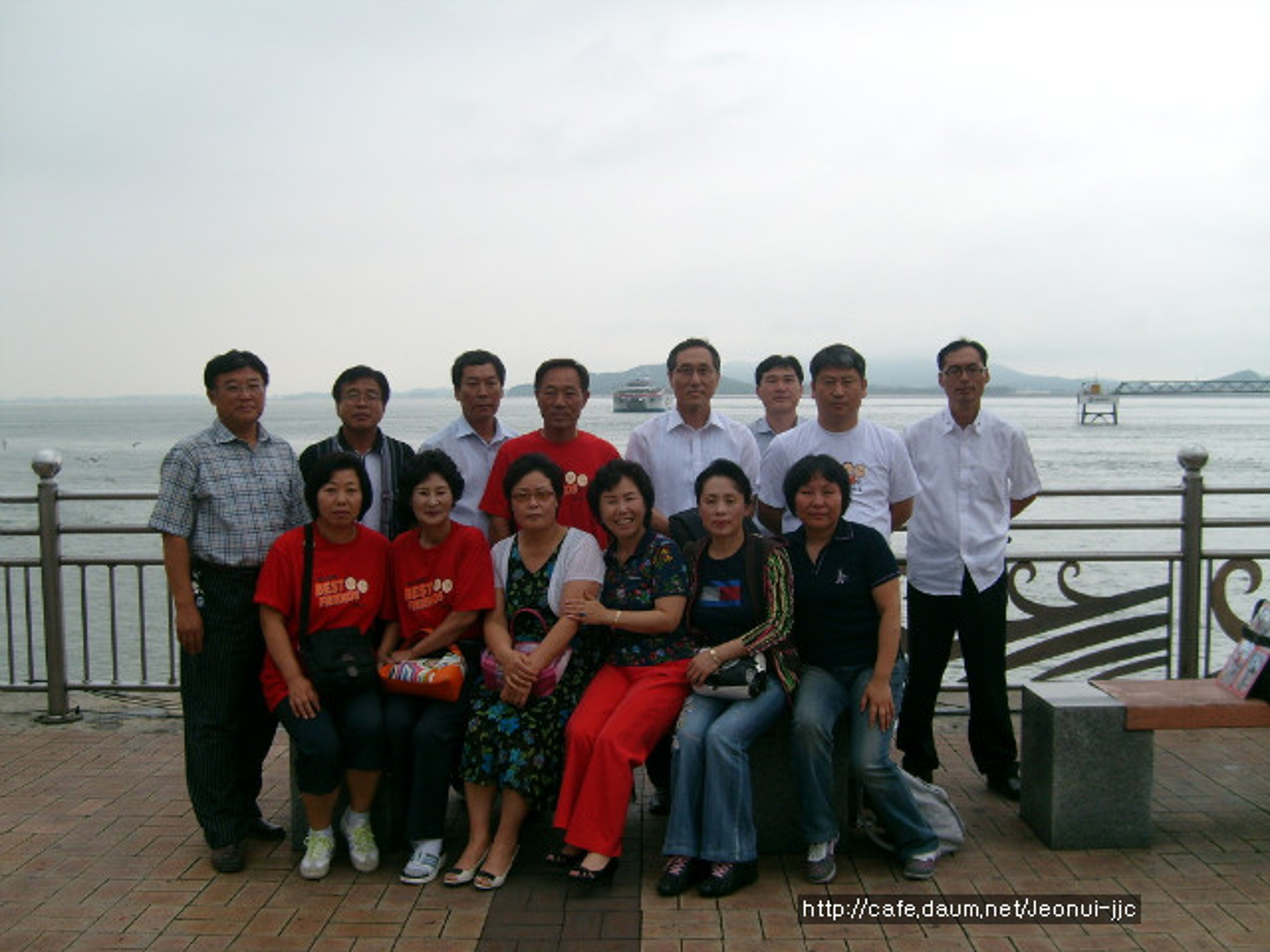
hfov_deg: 52.6
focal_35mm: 35
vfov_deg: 40.7
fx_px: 1284
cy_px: 476
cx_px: 635
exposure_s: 1/180
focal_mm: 5.8
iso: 80
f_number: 7.1
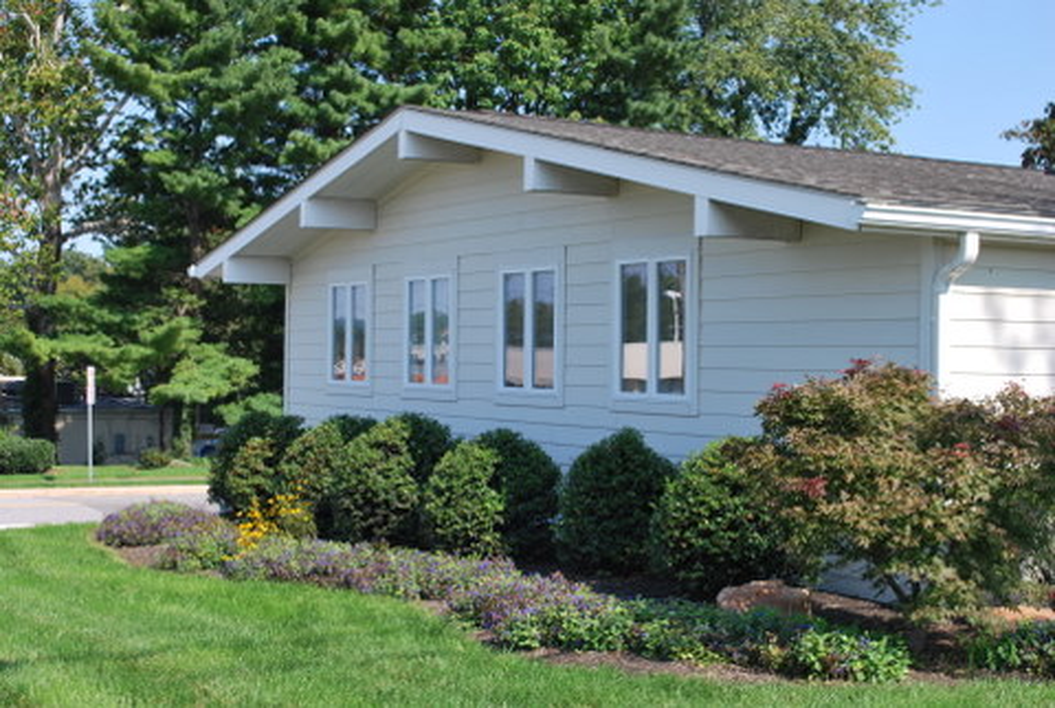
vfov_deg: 25.2
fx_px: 1585
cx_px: 528
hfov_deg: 36.8
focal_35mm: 54
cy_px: 354
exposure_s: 1/200
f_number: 7.1
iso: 100
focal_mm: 36
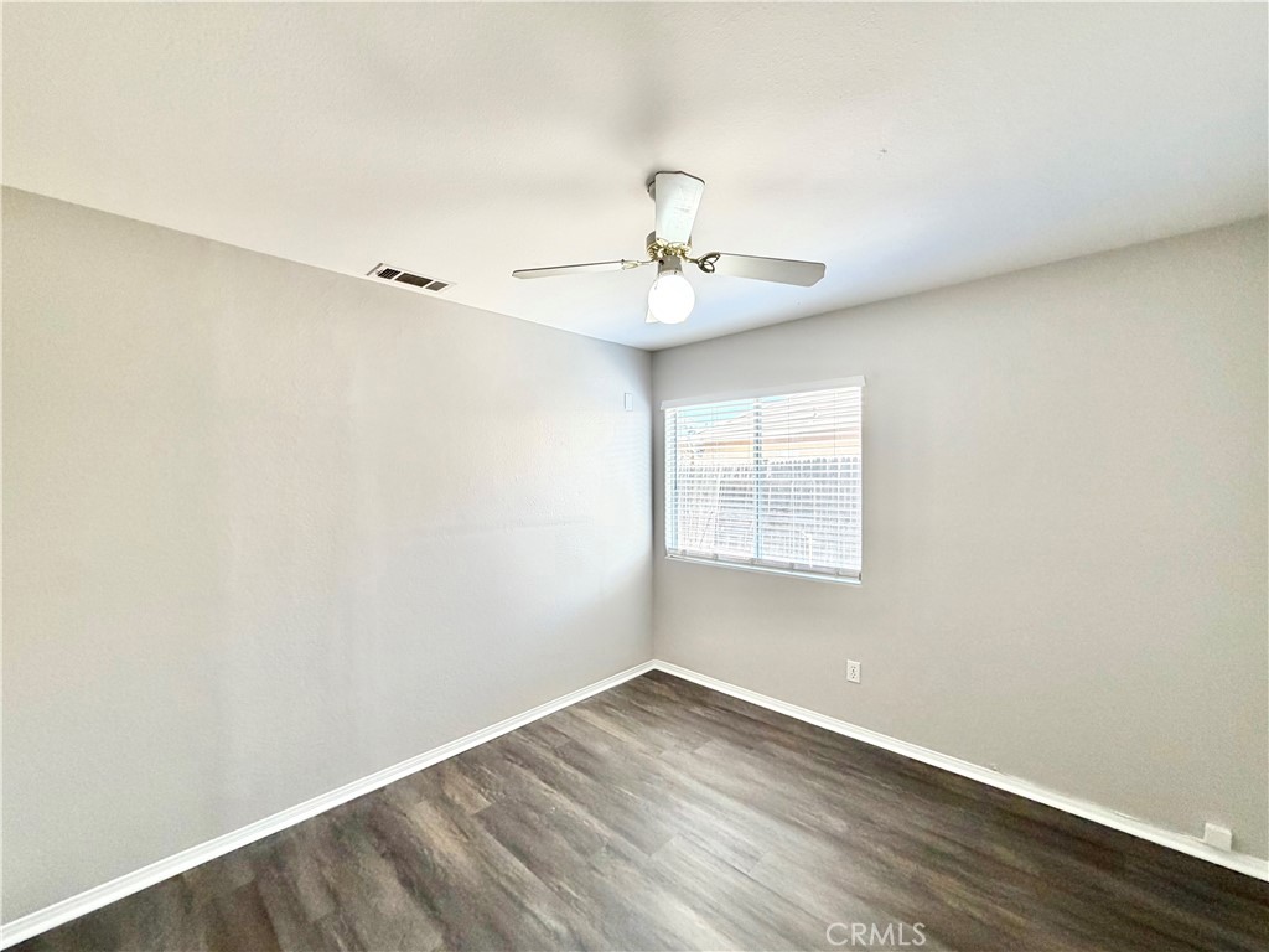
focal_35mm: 14
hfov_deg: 102.1
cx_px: 634
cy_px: 476
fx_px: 513
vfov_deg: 85.7
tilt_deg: +0.6
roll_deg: +0.8
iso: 200
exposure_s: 1/121
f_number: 2.2
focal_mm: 2.22
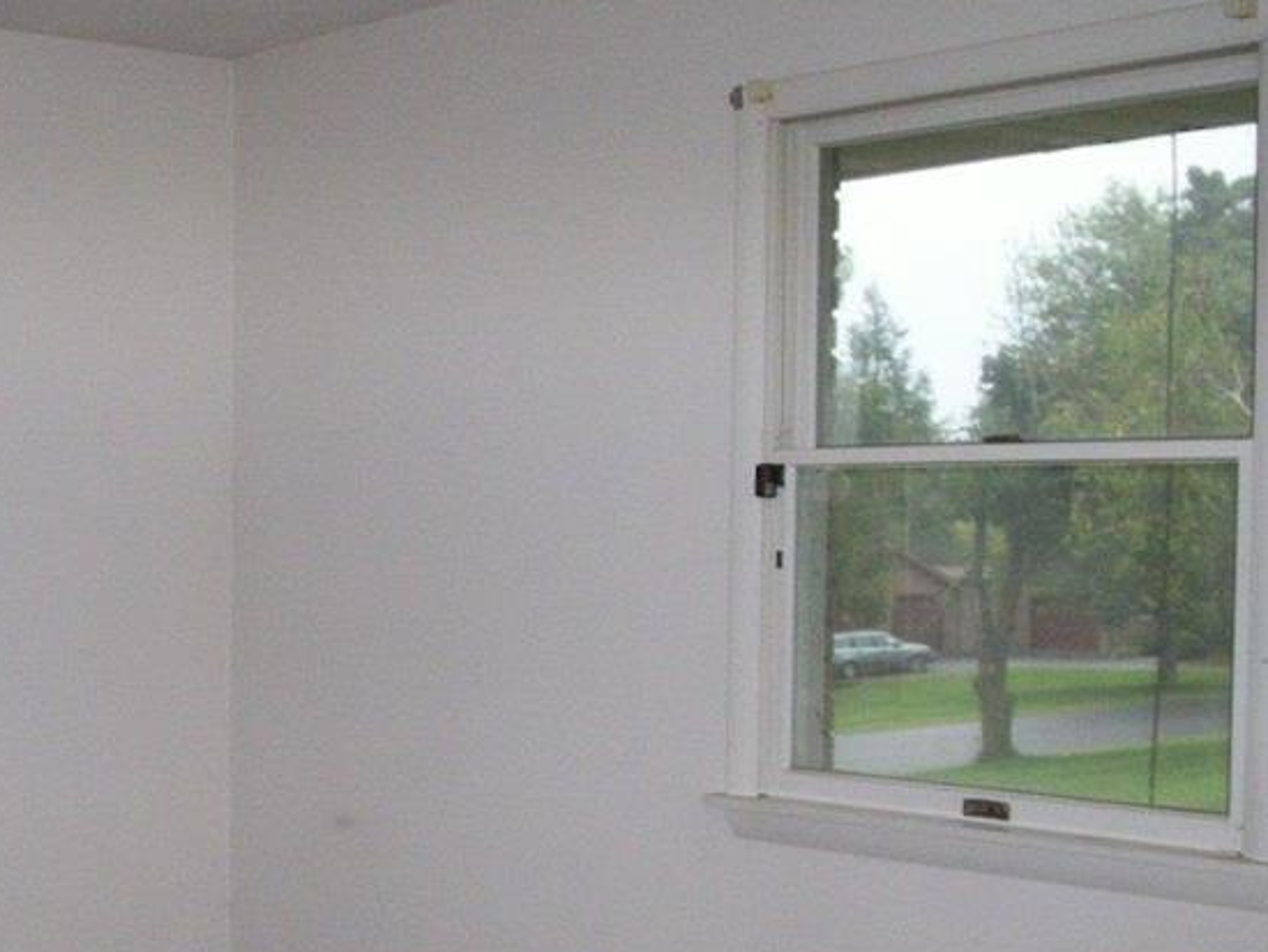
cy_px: 645
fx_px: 2455
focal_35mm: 67
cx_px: 207
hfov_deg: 28.2
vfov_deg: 21.8
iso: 140
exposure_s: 1/64
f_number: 4.5
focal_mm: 5.9
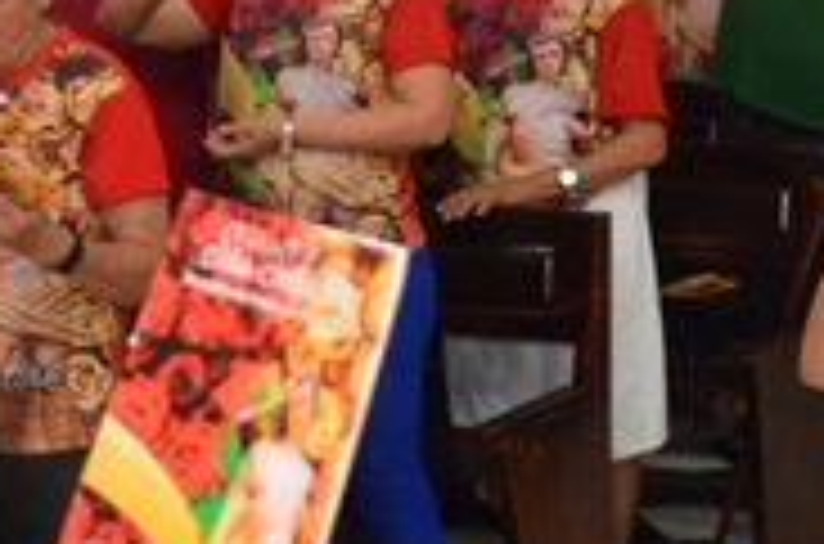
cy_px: -236
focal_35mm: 185
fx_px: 4223
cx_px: 590
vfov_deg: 7.3
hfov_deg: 11.1
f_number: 3.5
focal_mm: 22
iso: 400
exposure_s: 1/60
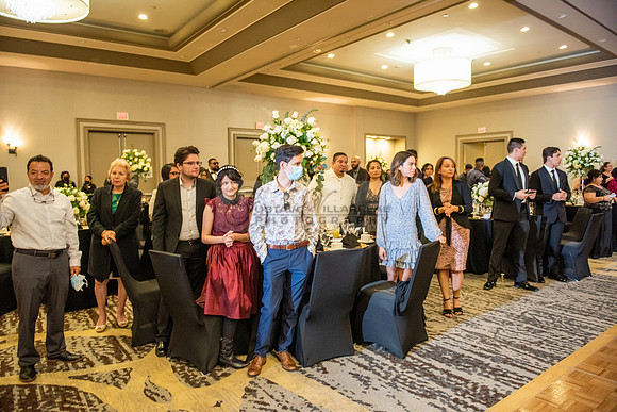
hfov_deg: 73.7
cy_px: 206
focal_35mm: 24
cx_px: 308
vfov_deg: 53.2
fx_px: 411
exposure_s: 1/80
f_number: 2.8
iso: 1600
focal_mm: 24
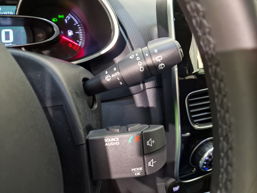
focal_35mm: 23
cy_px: 96
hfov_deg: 73.9
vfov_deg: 58.9
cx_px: 128
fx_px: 171
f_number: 1.8
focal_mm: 6.4
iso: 400
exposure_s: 1/17
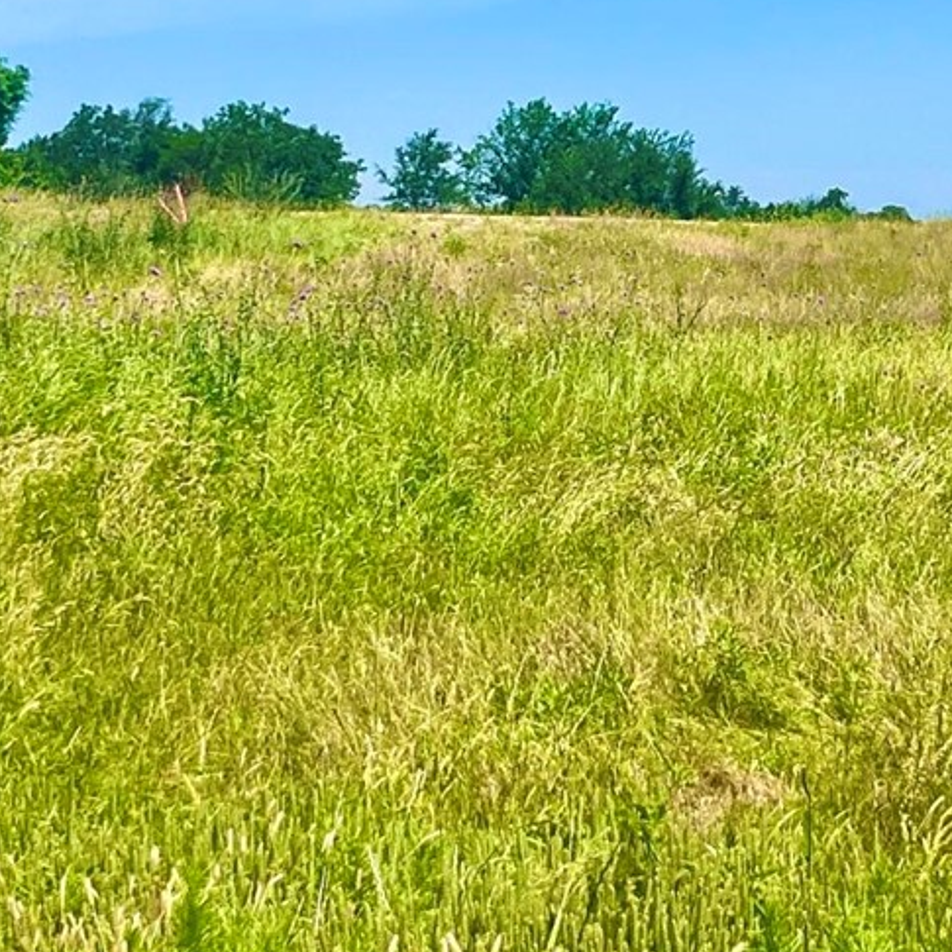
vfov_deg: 17.8
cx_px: 677
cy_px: 222
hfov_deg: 17.8
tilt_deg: +0.6
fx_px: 3018
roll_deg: +1.5
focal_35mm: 97
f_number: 1.6
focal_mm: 5.1
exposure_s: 1/4484
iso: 50
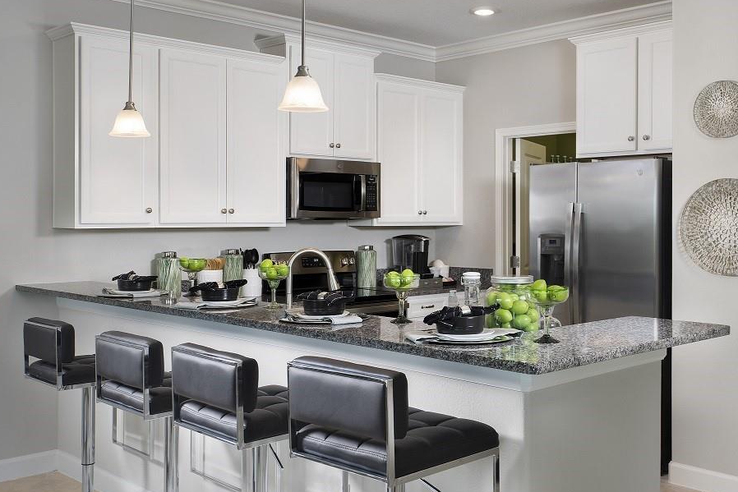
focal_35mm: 40
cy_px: 251
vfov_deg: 33.4
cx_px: 433
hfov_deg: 48.2
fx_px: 820
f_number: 8
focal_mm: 29
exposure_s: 1/13
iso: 160
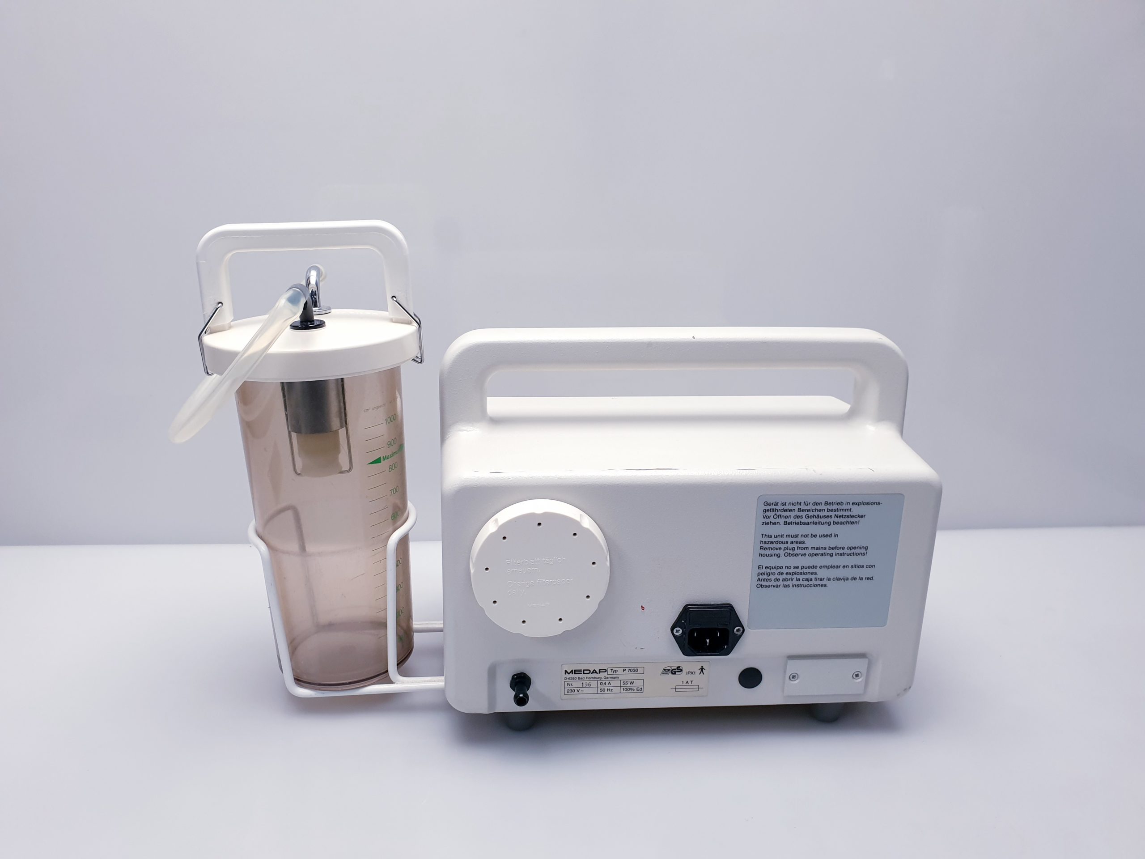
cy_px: 430
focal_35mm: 26
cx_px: 572
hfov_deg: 67.3
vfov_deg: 53.1
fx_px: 860
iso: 100
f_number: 2.4
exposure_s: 1/100
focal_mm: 4.3
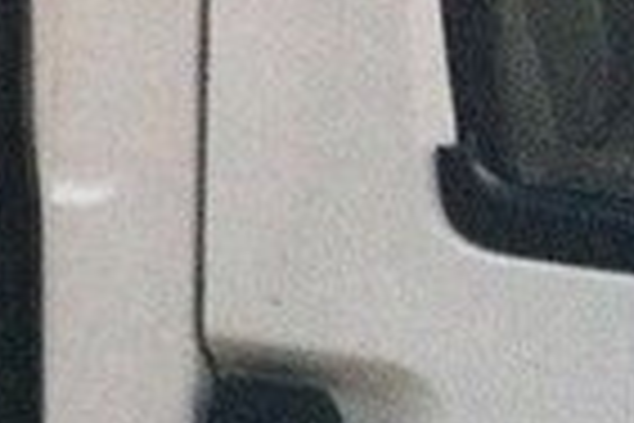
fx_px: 2483
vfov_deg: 9.2
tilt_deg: -5.3
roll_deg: +1.4
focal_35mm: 141
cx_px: -531
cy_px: -385
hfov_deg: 13.1
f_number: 2.2
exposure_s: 1/17
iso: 500
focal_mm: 4.15
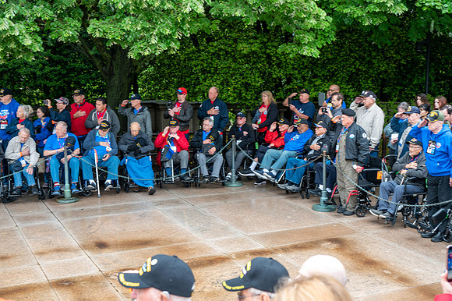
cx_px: 226
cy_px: 150
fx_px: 615
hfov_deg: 40.4
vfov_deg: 27.5
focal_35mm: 49
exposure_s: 1/100
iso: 640
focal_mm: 49
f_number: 6.3
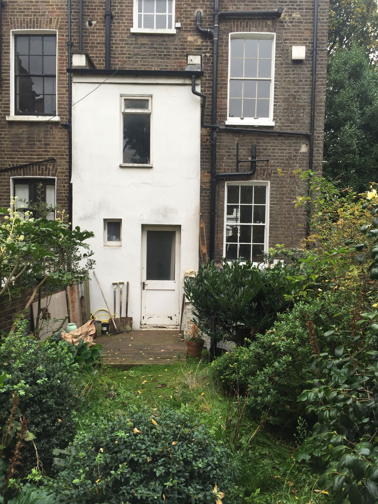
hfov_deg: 48.2
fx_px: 422
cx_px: 189
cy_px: 252
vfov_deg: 61.7
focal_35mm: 29
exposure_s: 1/106
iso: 32
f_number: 2.2
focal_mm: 4.15
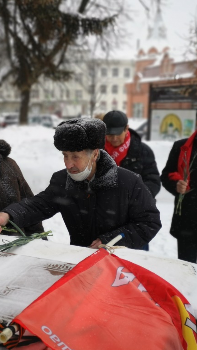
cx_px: 47
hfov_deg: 28.6
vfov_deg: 49.4
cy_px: 176
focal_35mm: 41
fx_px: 380
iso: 50
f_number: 1.8
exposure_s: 1/445
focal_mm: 3.95
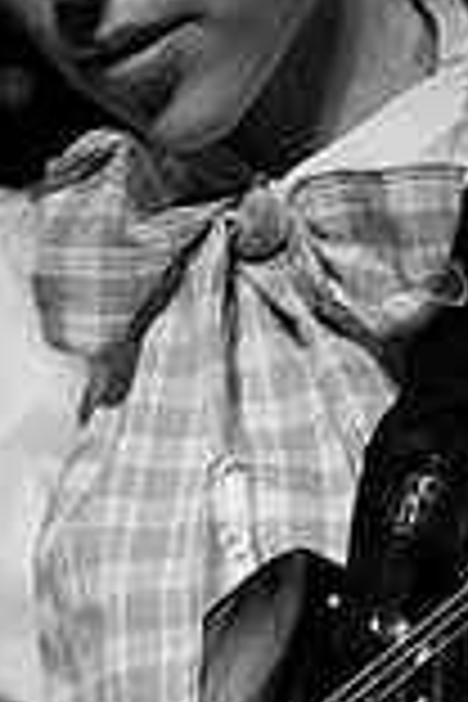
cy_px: 418
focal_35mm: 303
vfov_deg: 6.8
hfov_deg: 4.5
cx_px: 119
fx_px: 5908
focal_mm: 70
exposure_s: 1/30
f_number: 2.8
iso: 800
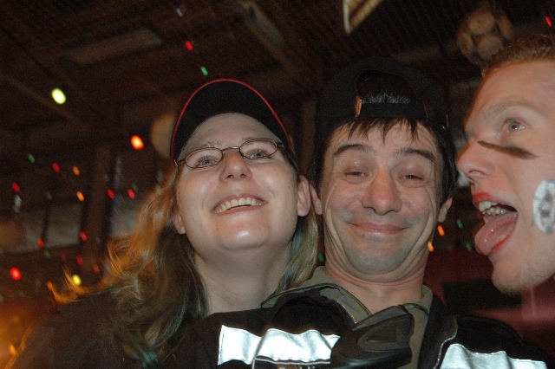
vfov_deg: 28.9
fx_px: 716
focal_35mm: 46
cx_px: 278
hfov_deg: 42.3
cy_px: 184
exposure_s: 1/60
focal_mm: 31
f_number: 5
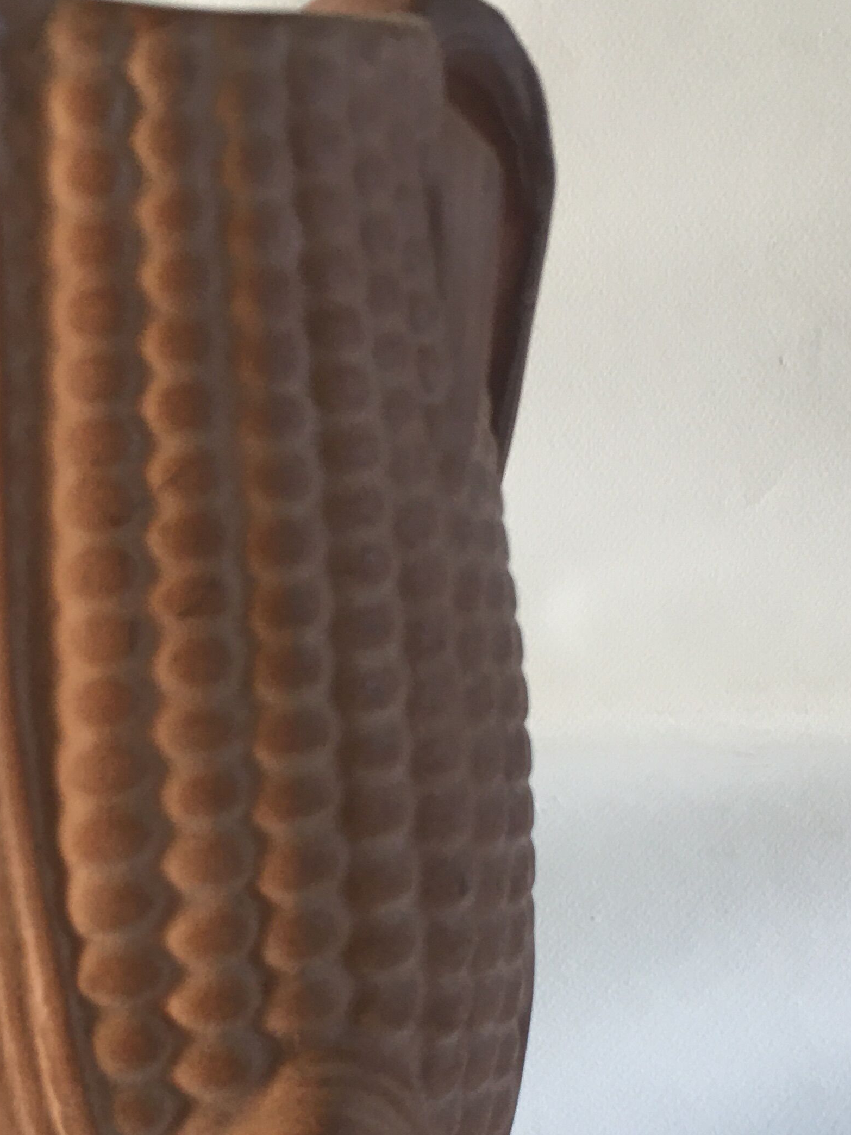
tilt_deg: -24.9
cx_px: 136
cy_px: 815
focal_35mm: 56
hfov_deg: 25.5
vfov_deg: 33.8
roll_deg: +1.3
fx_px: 1836
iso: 40
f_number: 2.2
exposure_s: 1/17
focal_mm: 4.15
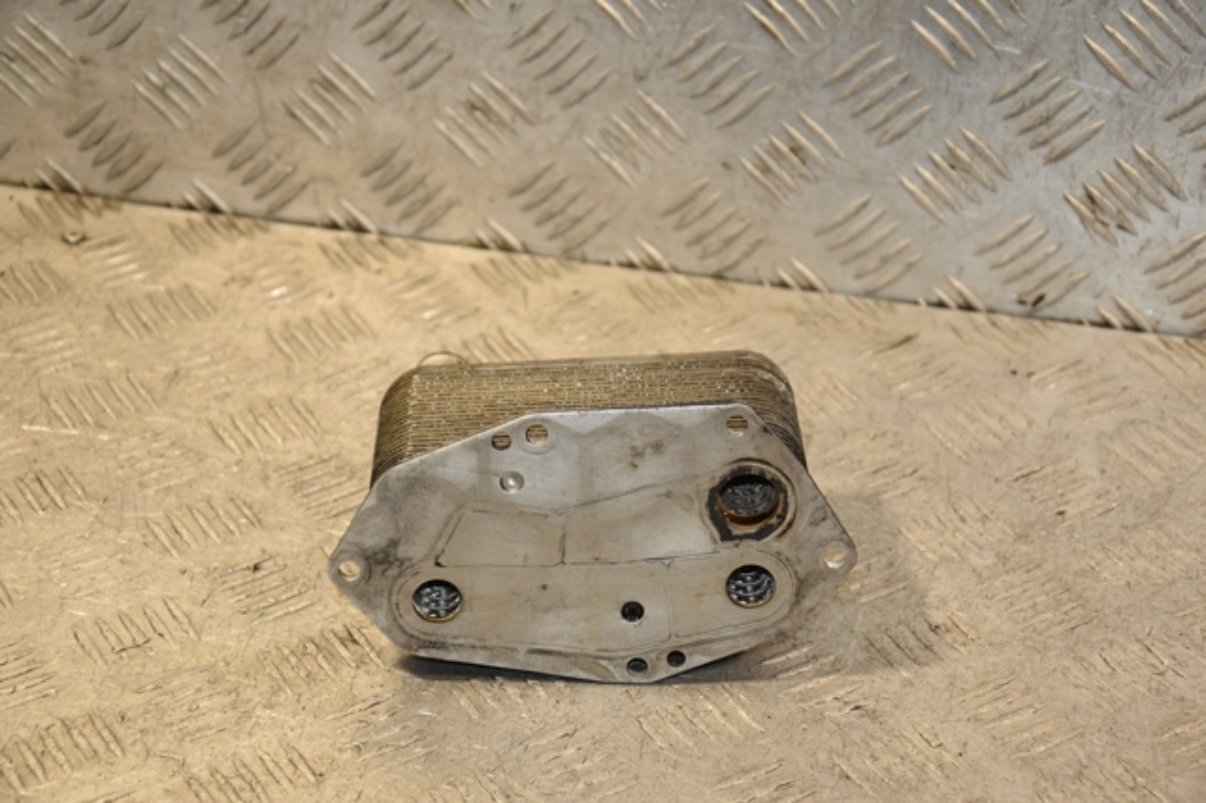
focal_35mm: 93
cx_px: 603
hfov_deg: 21.9
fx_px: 3114
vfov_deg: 14.7
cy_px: 402
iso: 800
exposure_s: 1/200
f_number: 5.6
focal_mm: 62
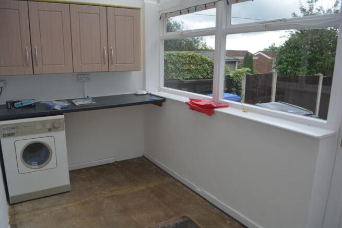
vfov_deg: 48.0
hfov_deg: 67.4
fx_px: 257
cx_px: 171
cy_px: 114
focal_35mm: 27
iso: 250
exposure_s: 1/125
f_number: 5.6
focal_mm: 18
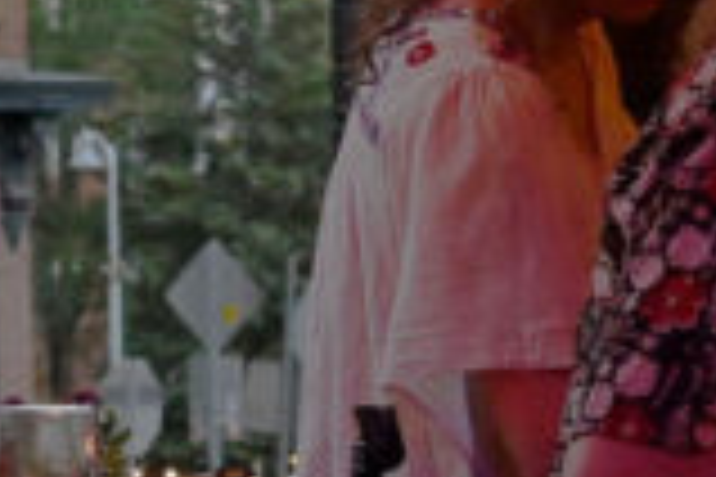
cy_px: 394
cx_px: 1693
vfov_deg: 5.1
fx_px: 5370
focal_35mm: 270
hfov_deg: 7.2
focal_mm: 28
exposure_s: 1/200
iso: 3200
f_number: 4
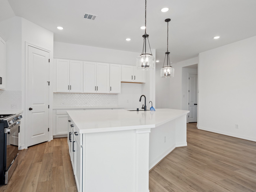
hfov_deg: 81.5
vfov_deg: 66.0
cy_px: 95
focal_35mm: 20
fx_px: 148
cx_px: 116
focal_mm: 18
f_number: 9
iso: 320
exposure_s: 1/6
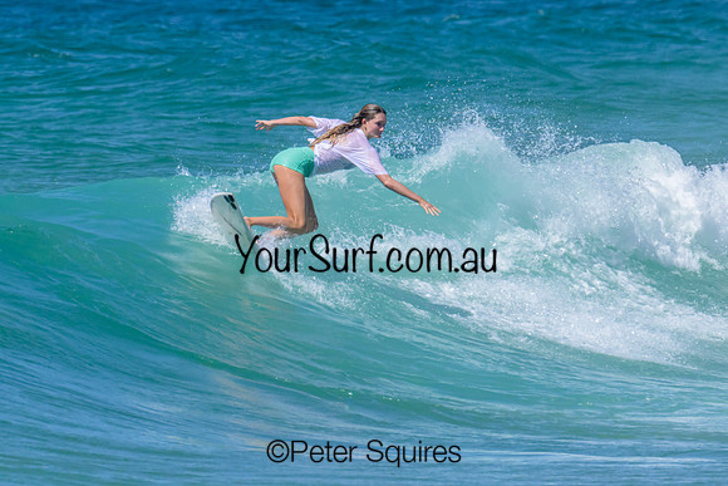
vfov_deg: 1.3
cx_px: 228
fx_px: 22241
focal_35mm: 1100
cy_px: 152
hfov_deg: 1.9
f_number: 16
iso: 1600
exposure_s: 1/2000
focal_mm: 800
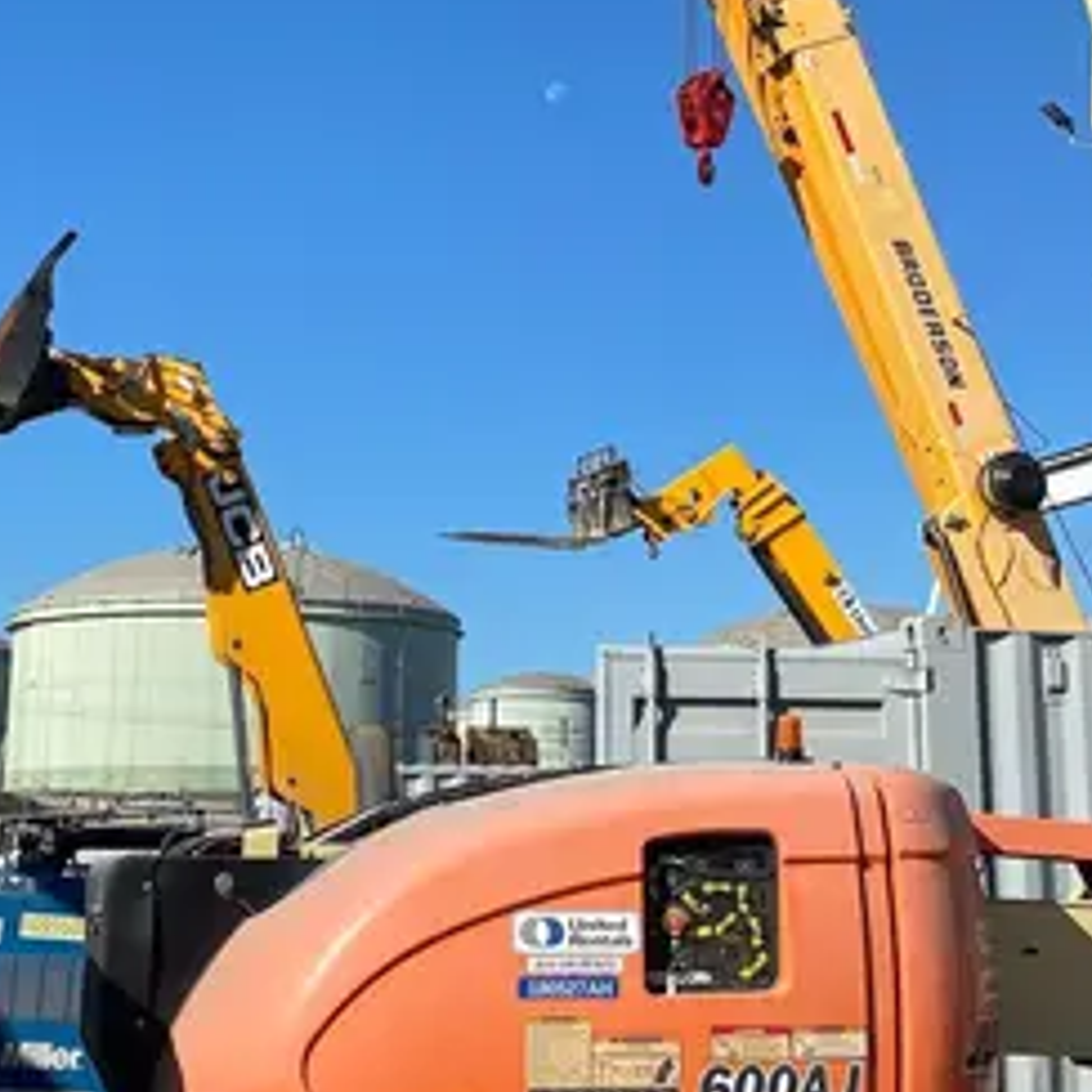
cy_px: 338
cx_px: 533
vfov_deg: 24.8
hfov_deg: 25.0
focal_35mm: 69
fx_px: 2463
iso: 32
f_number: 1.8
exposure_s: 1/3401
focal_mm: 4.25
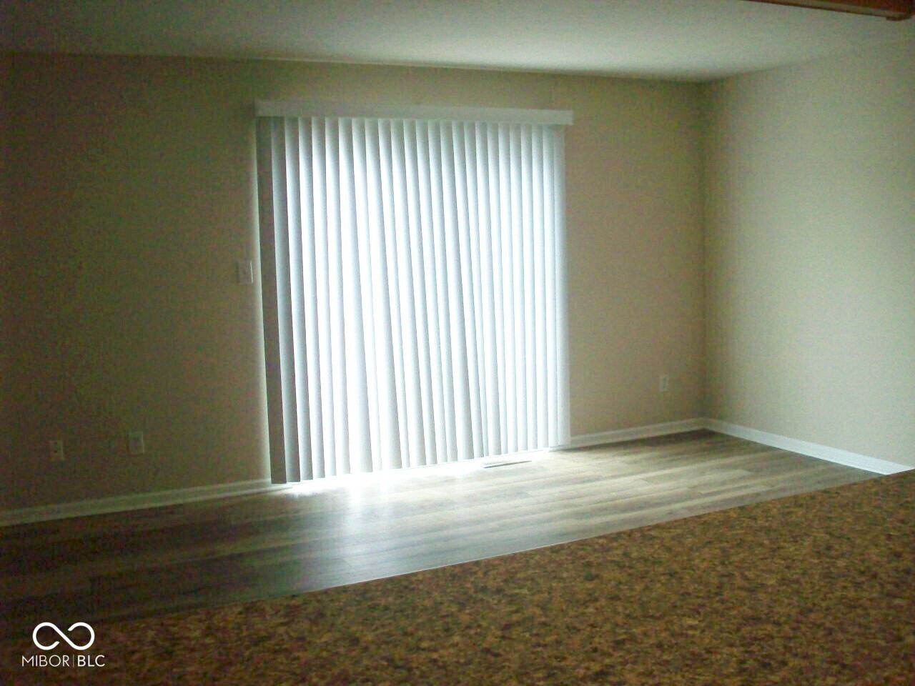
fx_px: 978
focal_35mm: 37
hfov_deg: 50.1
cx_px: 458
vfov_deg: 38.7
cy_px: 343
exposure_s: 1/128
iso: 140
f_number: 2.8
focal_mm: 6.2
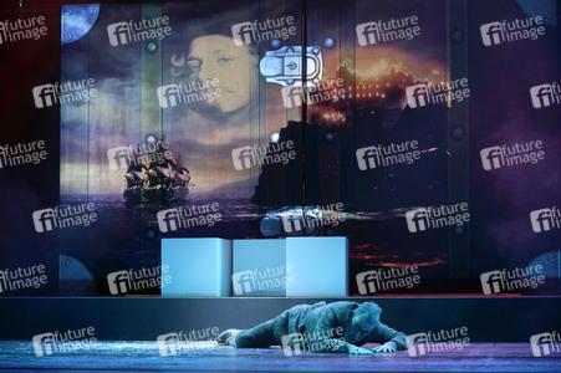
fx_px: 1246
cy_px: 186
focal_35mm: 80
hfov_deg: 25.4
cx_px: 280
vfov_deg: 17.0
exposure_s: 1/30
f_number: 5.6
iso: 1000
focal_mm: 80
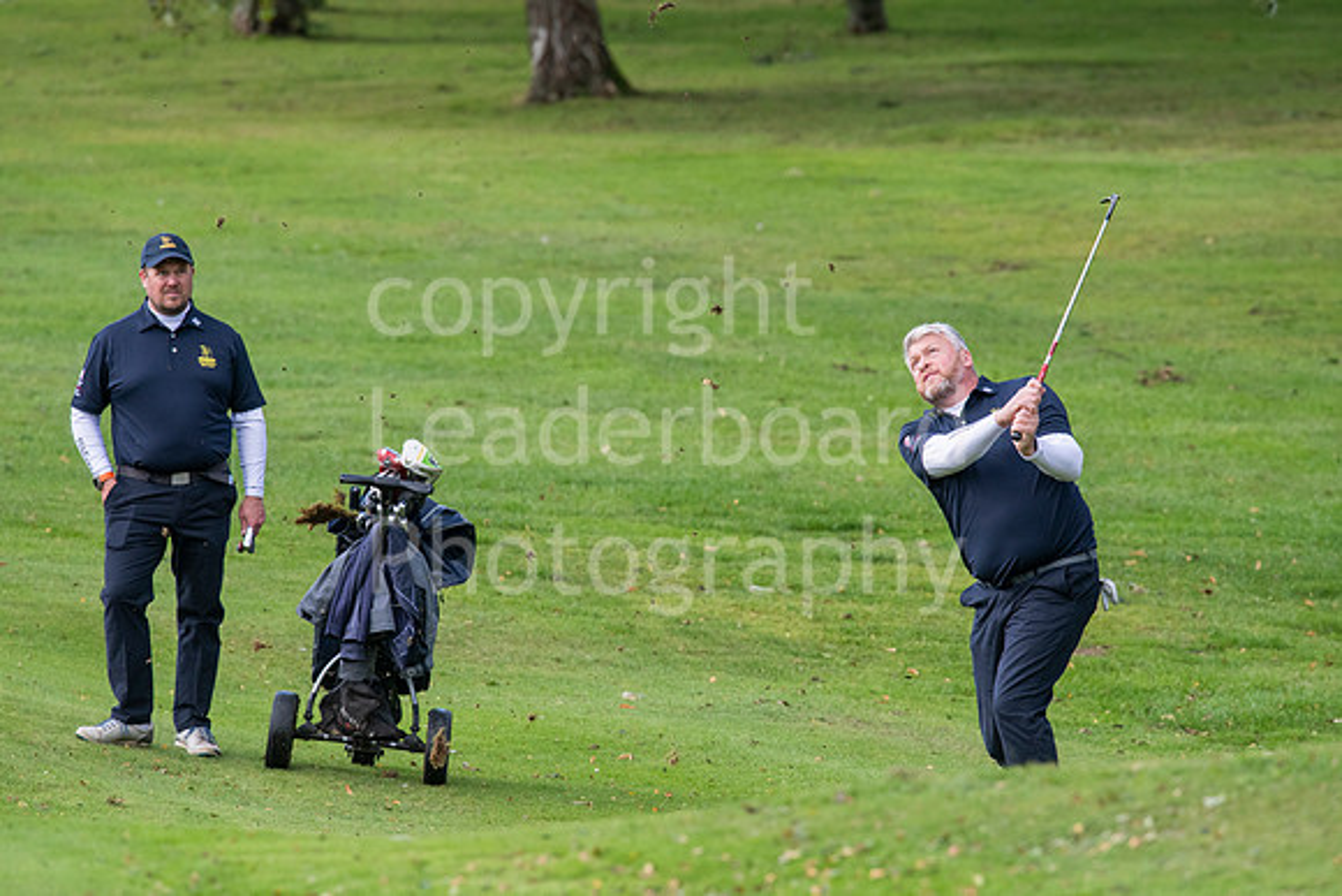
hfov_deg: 4.6
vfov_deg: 3.1
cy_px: 448
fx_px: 16778
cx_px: 671
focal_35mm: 450
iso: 640
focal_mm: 300
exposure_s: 1/1600
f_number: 5.6
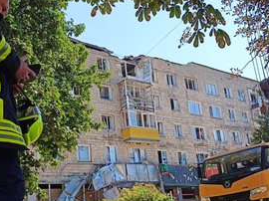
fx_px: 357
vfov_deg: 31.4
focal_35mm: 46
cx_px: 142
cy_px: 123
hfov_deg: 41.3
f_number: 1.69
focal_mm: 6.06
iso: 50
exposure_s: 1/538
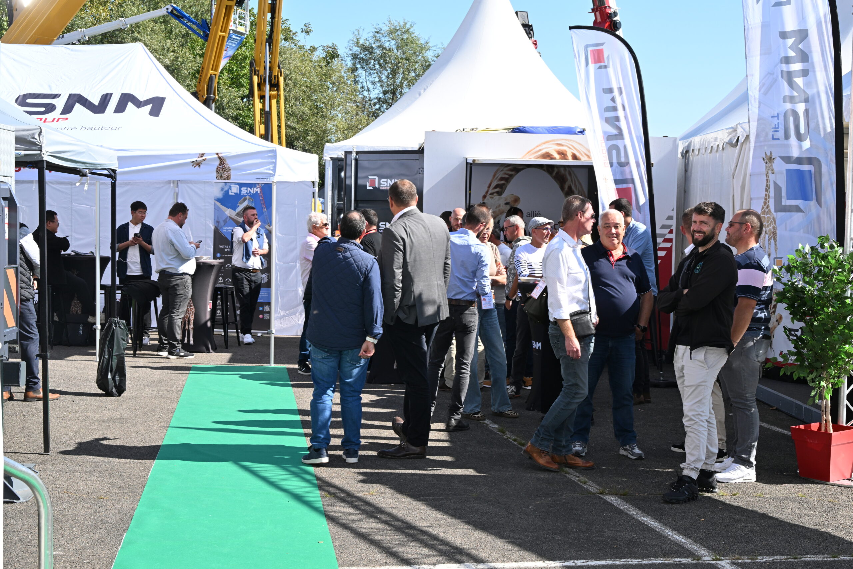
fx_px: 1351
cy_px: 284
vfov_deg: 23.8
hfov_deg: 35.1
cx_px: 426
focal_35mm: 57
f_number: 13
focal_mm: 57
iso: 400
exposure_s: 1/250
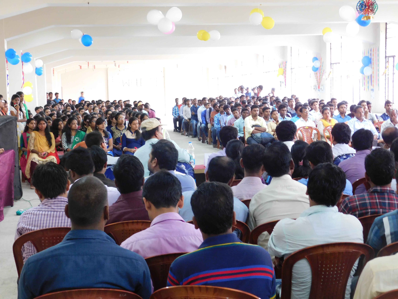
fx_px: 678
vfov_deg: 24.8
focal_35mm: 59
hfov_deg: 32.7
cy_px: 150
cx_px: 199
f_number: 4
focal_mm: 10.4
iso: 400
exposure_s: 1/10
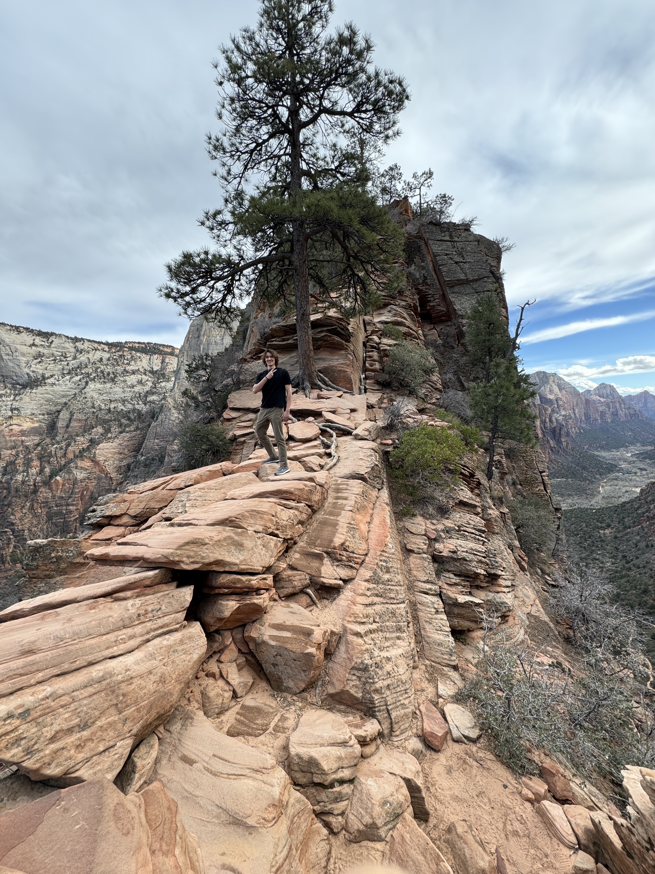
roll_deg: +3.0
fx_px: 353
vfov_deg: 102.1
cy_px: 437
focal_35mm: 14
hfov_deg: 85.7
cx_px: 328
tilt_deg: -4.1
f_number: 2.2
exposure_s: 1/309
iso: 40
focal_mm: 2.22
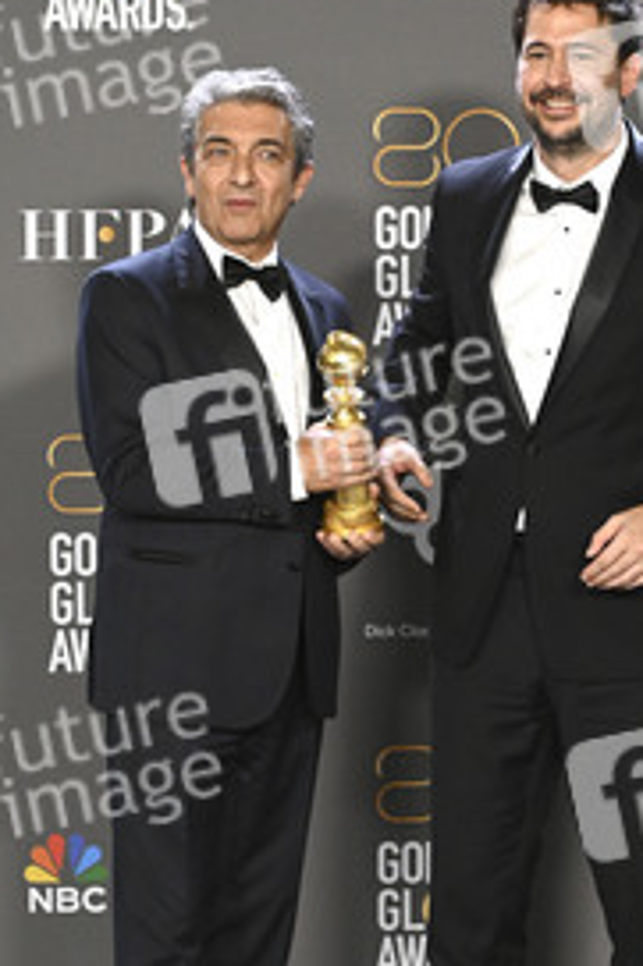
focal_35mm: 125
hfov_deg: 10.9
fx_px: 3353
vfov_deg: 16.4
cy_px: 600
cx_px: 426
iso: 6400
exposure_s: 1/500
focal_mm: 85
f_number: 5.6
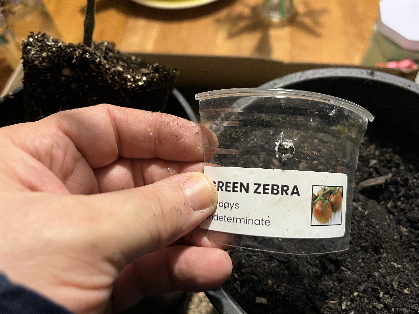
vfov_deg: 53.1
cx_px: 210
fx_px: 315
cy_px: 157
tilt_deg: -59.4
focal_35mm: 26
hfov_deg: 67.3
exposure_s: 1/40
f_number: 1.6
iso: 500
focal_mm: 5.1
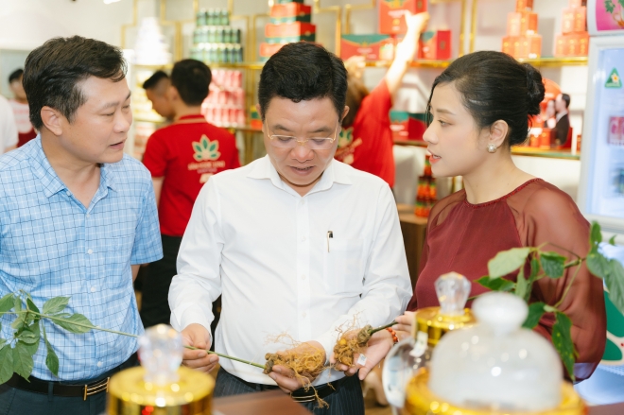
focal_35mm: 47
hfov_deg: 41.8
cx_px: 312
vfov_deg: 28.5
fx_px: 817
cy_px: 208
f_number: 2.8
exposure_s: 1/125
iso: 800
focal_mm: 47.2
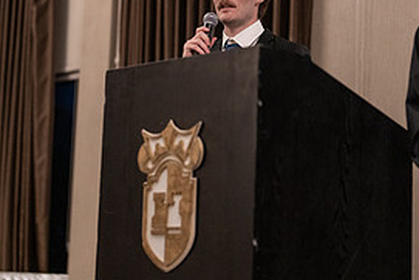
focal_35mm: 107
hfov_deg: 19.1
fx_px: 1246
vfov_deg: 12.7
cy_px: 44
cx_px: 260
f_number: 1.2
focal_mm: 50
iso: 2500
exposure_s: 1/320
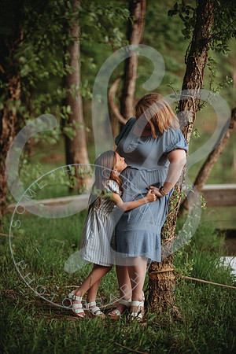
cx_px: 118
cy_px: 177
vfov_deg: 15.2
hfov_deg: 10.2
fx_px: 1327
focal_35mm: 135
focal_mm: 135
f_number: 2.8
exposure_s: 1/200
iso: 400
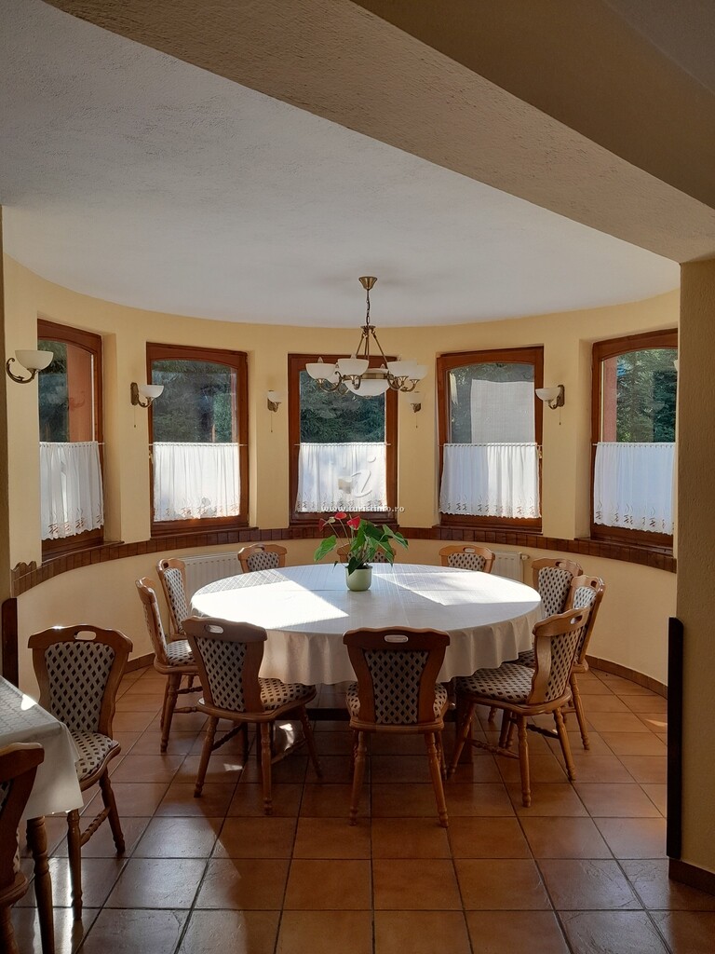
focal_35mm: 27
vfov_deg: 65.3
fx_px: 744
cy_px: 477
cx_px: 358
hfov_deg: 51.4
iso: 40
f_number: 1.8
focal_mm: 4
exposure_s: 1/100
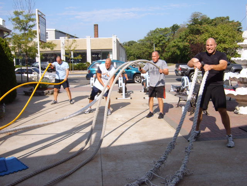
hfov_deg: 52.6
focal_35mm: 35
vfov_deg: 40.7
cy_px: 93
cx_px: 124
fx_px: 250
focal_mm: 5.8
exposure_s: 1/350
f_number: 5.8
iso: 50
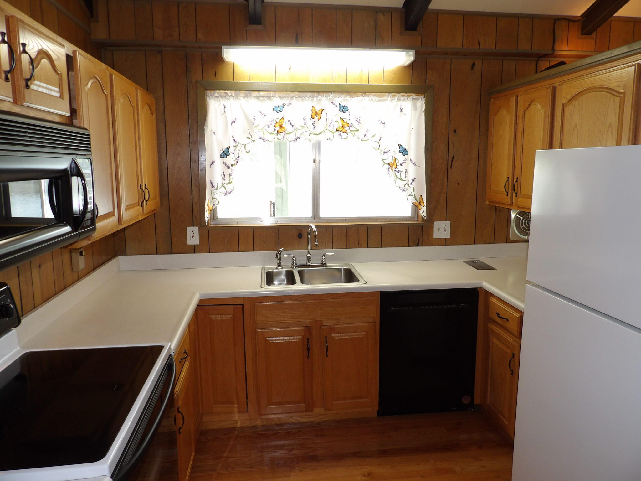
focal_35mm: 24
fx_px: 444
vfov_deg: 56.8
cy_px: 240
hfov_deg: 71.6
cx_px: 320
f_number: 3.2
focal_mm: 4.3
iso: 123
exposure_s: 1/33
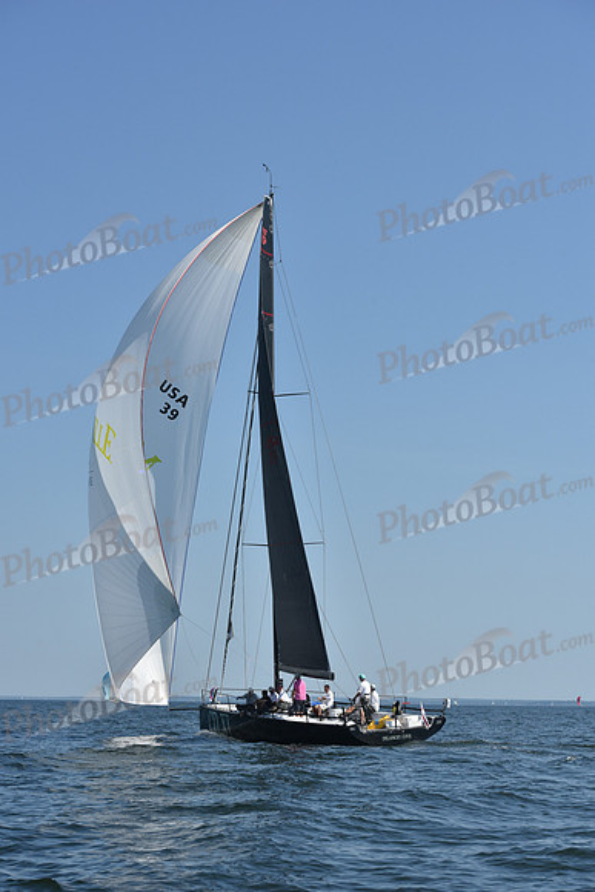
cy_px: 446
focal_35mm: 78
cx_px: 298
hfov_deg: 17.5
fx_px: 1932
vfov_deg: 26.0
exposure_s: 1/1250
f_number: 8
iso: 250
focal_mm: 78
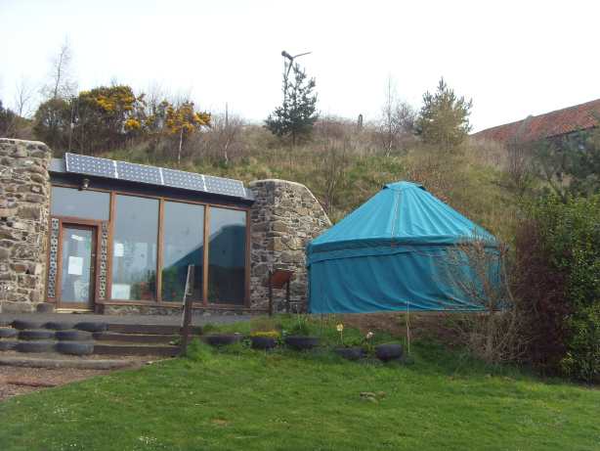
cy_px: 226
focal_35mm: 39
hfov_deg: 47.8
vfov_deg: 36.8
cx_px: 300
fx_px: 676
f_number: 3.5
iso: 80
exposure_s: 1/350
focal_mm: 6.6
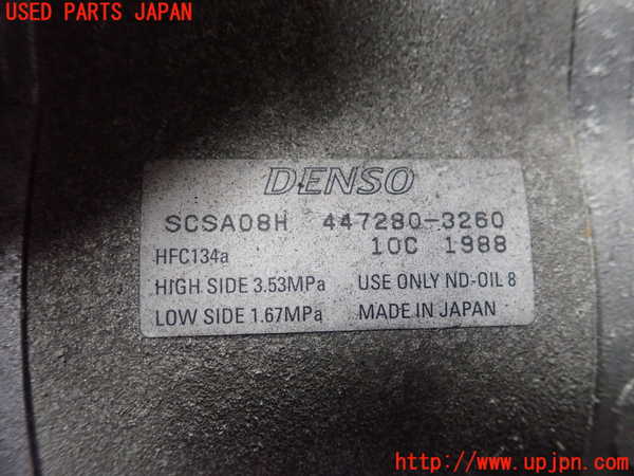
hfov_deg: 60.0
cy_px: 238
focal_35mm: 30
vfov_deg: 46.8
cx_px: 317
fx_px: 549
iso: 640
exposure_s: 1/125
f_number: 2.3
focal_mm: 5.5
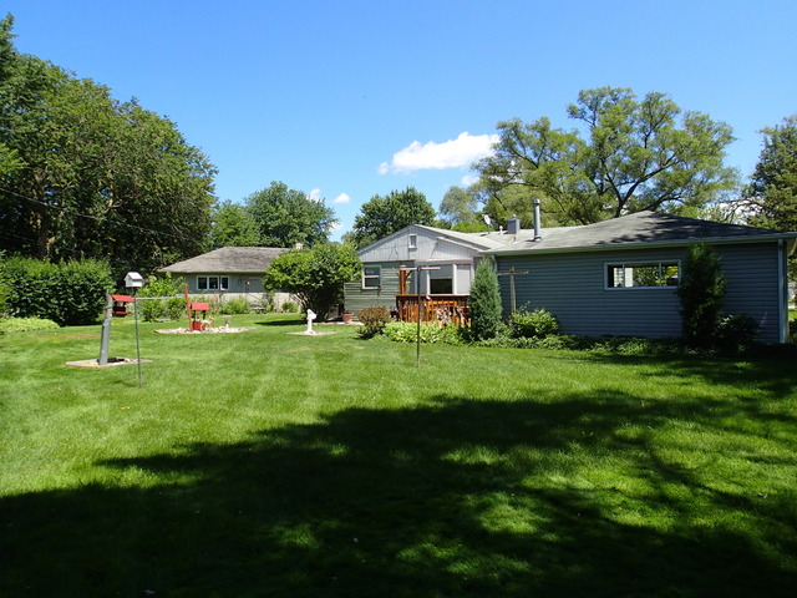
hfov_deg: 69.4
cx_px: 398
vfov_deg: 54.9
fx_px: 576
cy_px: 299
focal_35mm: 25
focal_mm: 4.5
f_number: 2.8
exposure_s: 1/2000
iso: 200
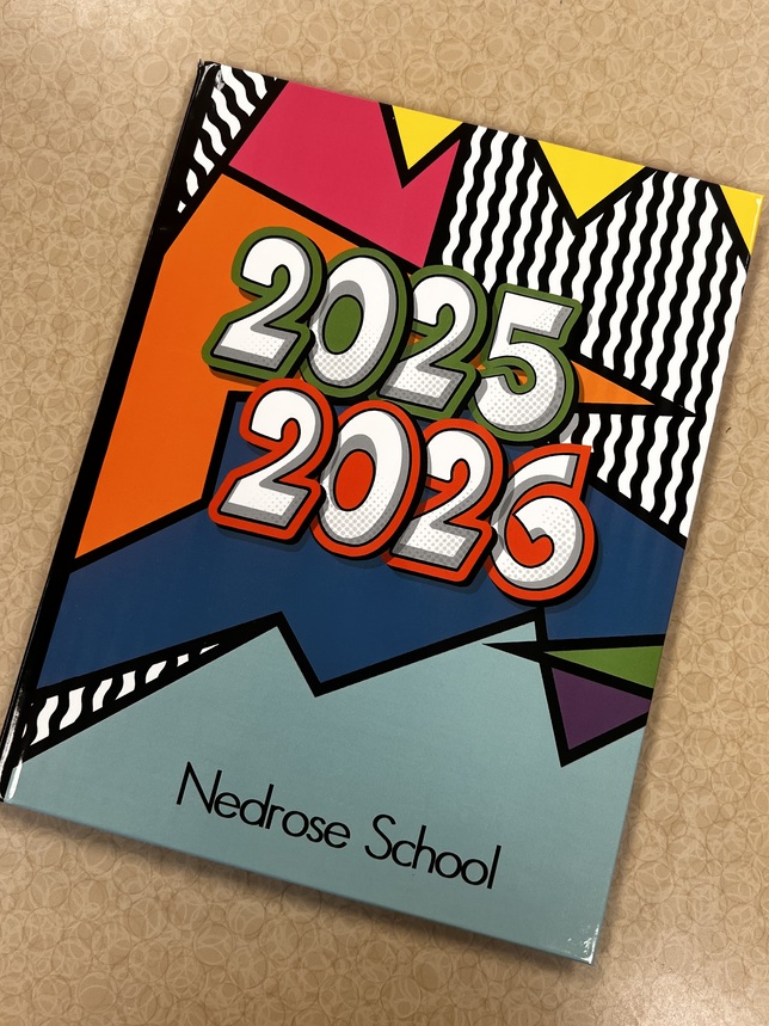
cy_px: 479
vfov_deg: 58.3
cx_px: 393
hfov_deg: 45.4
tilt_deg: -83.3
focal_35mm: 31
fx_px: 918
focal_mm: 5.7
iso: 100
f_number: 1.5
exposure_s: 1/121
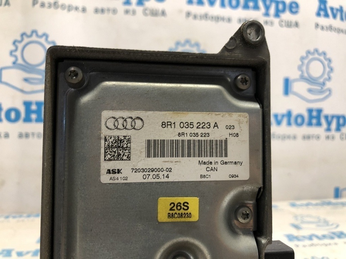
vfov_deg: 49.7
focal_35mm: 28
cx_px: 173
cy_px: 130
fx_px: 280
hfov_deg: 63.4
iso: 40
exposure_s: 1/33
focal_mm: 4
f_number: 1.8
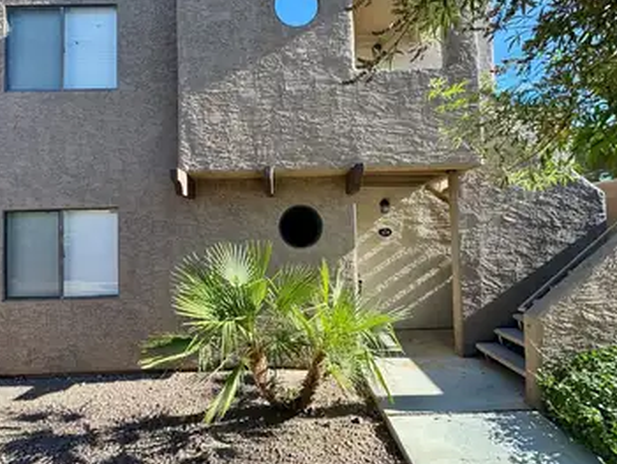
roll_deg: +1.5
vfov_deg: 78.2
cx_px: 289
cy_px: 229
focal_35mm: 16
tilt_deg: +1.6
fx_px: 285
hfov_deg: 94.3
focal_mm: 2.22
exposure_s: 1/324
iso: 40
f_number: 2.2
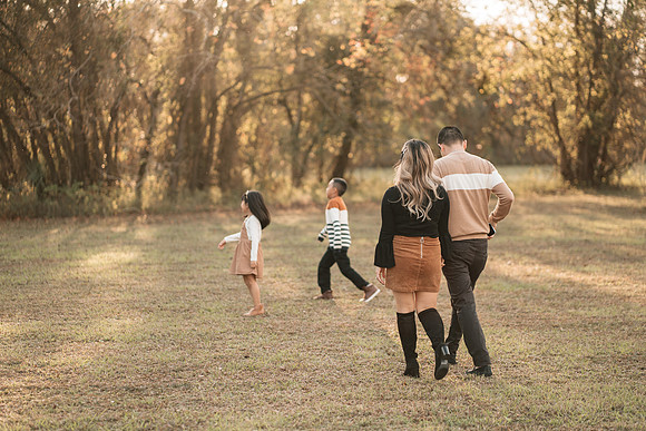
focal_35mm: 85
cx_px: 323
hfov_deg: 23.9
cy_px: 216
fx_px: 1526
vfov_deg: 16.1
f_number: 2
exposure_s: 1/640
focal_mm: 85
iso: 100
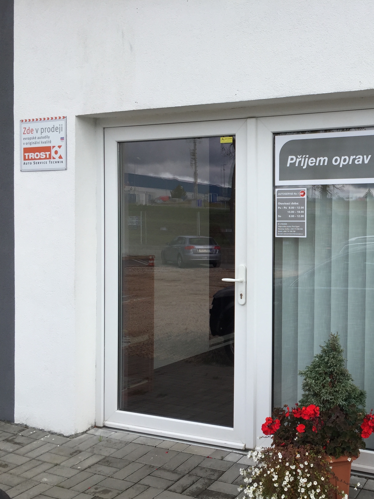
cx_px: 328
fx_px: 562
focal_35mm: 39
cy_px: 248
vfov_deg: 47.9
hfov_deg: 35.0
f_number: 2.2
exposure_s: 1/638
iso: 32
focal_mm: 4.15
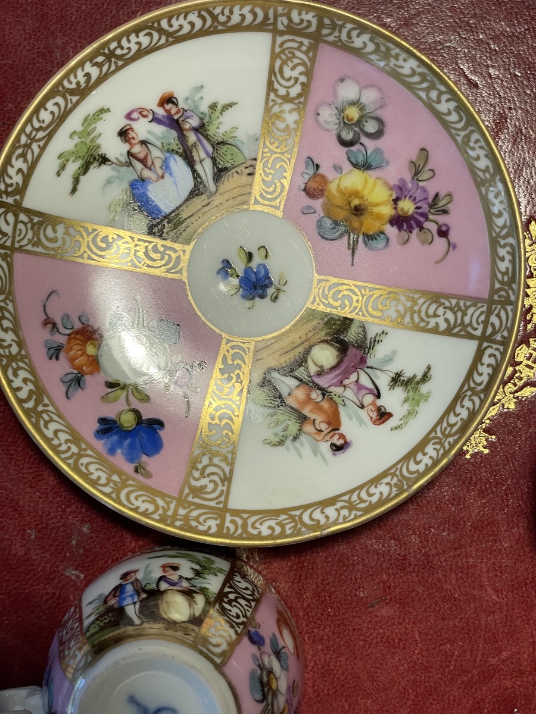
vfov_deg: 36.8
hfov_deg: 28.0
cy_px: 357
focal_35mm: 52
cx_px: 268
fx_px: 1074
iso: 100
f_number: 2
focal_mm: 6
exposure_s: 1/100
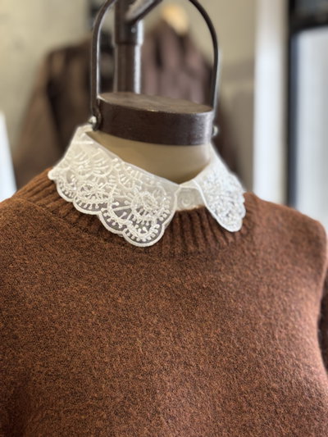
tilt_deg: -4.2
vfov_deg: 36.8
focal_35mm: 52
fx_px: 657
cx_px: 164
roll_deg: +0.1
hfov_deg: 28.0
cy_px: 218
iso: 64
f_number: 1.6
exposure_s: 1/50
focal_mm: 5.96
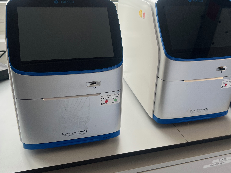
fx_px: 254
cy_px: 90
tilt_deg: -26.2
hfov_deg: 48.9
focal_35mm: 38
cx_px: 125
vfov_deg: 37.7
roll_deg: -3.7
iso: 40
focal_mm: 5.7
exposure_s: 1/121
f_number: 1.5
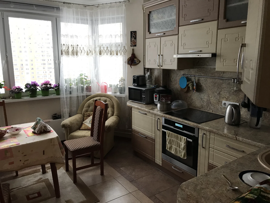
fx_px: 218
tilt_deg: -9.9
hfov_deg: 63.4
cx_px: 135
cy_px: 102
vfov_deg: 49.7
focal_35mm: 28
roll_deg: +0.4
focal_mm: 3.99
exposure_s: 1/20
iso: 40
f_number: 1.8
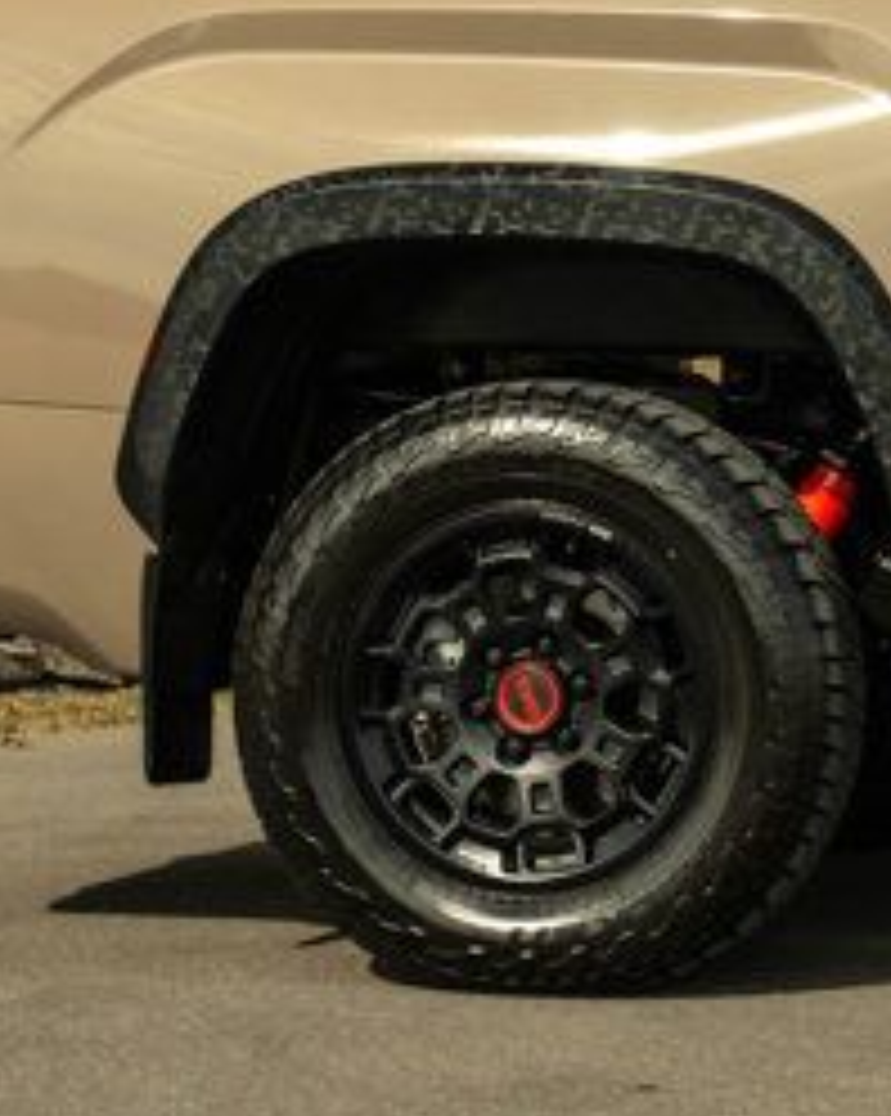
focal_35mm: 138
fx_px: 4554
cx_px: 608
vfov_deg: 13.9
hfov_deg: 11.2
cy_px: 374
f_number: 8
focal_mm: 38
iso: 640
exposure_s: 1/800
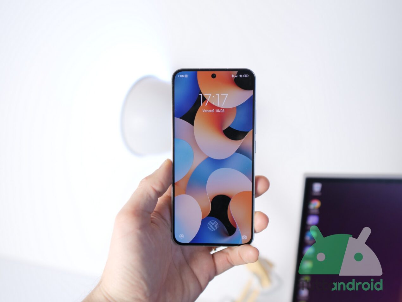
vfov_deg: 44.2
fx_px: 372
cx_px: 201
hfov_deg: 56.8
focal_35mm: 32
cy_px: 151
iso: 200
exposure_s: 1/80
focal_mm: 16
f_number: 1.6
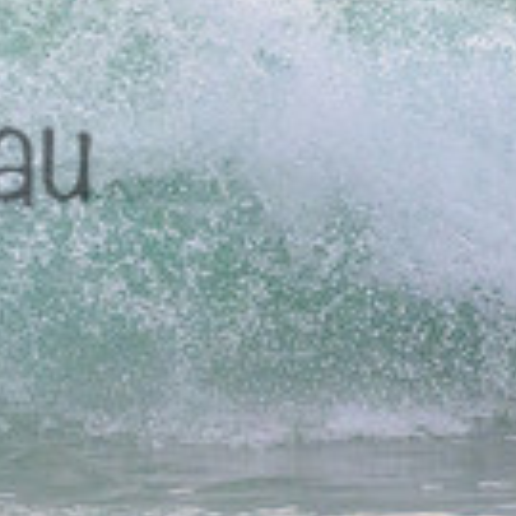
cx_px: -313
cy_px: 113
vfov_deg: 0.6
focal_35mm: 2932
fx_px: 49447
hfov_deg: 0.6
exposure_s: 1/2000
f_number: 11
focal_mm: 800
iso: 3200
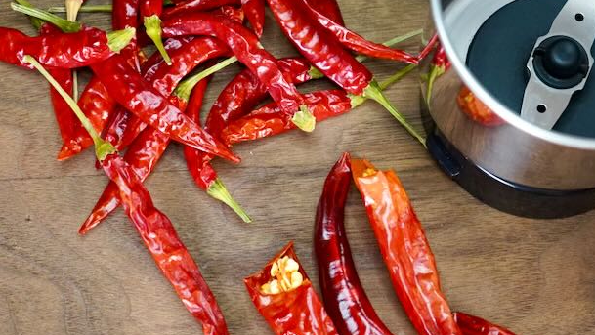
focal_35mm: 130
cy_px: 160
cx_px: 366
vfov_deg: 9.3
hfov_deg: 16.5
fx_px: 2052
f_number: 5.6
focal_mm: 63
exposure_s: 1/160
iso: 4000
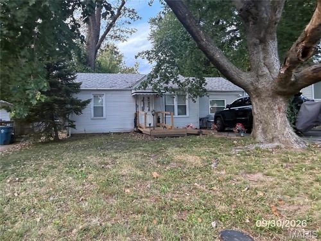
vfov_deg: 56.8
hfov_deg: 71.6
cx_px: 160
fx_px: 223
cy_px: 120
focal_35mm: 24
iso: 250
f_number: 2.2
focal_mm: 2.22
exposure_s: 1/121
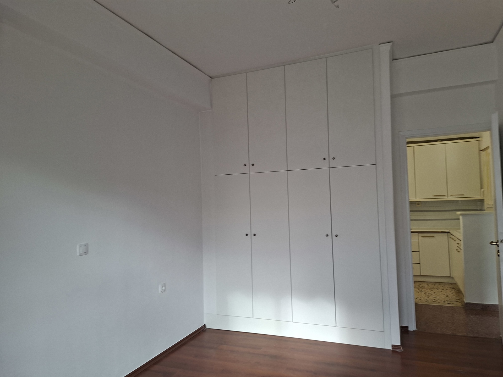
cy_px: 188
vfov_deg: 58.9
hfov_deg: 73.9
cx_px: 252
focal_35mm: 23
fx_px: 334
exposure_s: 1/100
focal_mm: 5.54
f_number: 1.8
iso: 80
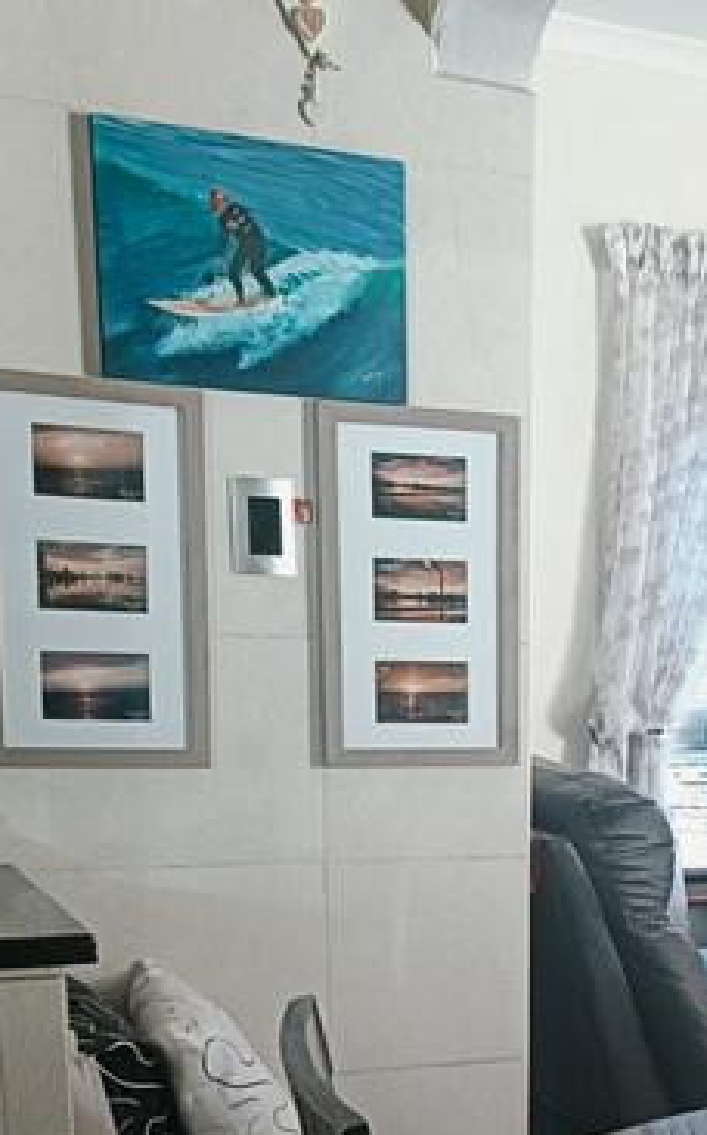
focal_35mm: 58
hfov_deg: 21.5
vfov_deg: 32.9
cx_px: 707
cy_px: 1067
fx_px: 1792
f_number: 1.7
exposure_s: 1/50
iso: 800
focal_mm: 4.7
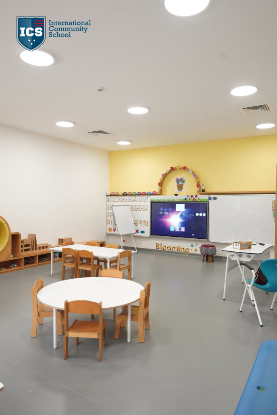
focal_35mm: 24
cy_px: 208
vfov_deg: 73.7
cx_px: 138
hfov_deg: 53.1
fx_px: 277
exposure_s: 1/80
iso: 400
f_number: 2.8
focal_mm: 16.4
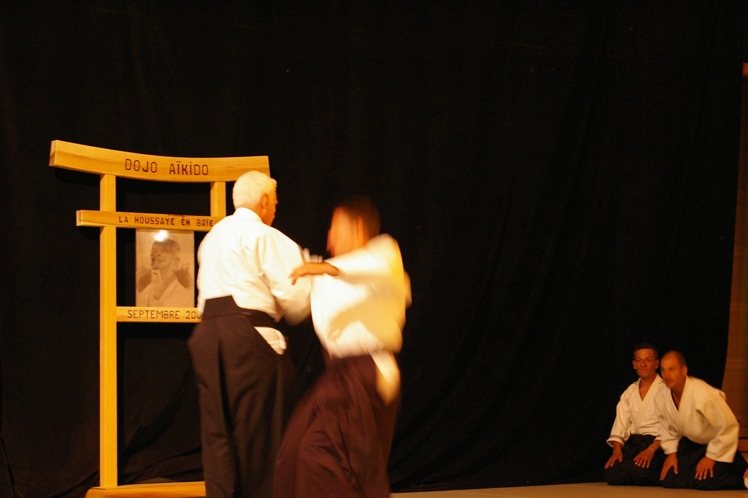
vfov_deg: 16.3
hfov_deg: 24.3
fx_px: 1736
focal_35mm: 84
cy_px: 277
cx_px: 331
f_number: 4.5
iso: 800
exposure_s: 1/15
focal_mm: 45
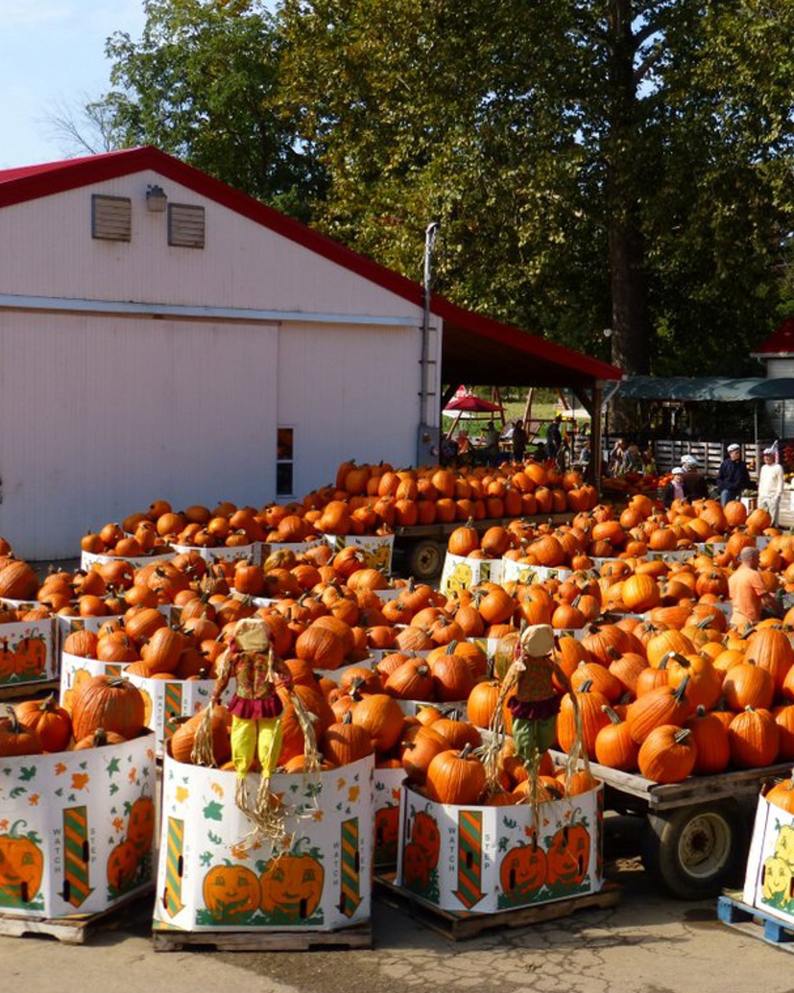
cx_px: 530
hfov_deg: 27.9
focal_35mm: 54
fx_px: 1587
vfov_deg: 34.7
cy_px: 493
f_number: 3.9
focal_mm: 7.4
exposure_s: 1/500
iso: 100
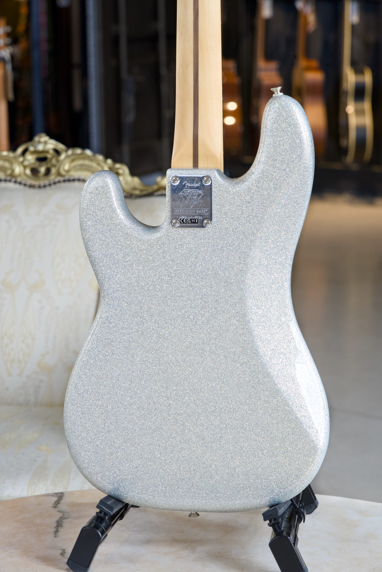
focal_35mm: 105
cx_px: 191
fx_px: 1671
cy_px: 286
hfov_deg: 13.0
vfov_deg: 19.5
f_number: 8
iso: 1250
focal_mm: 105
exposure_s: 1/80
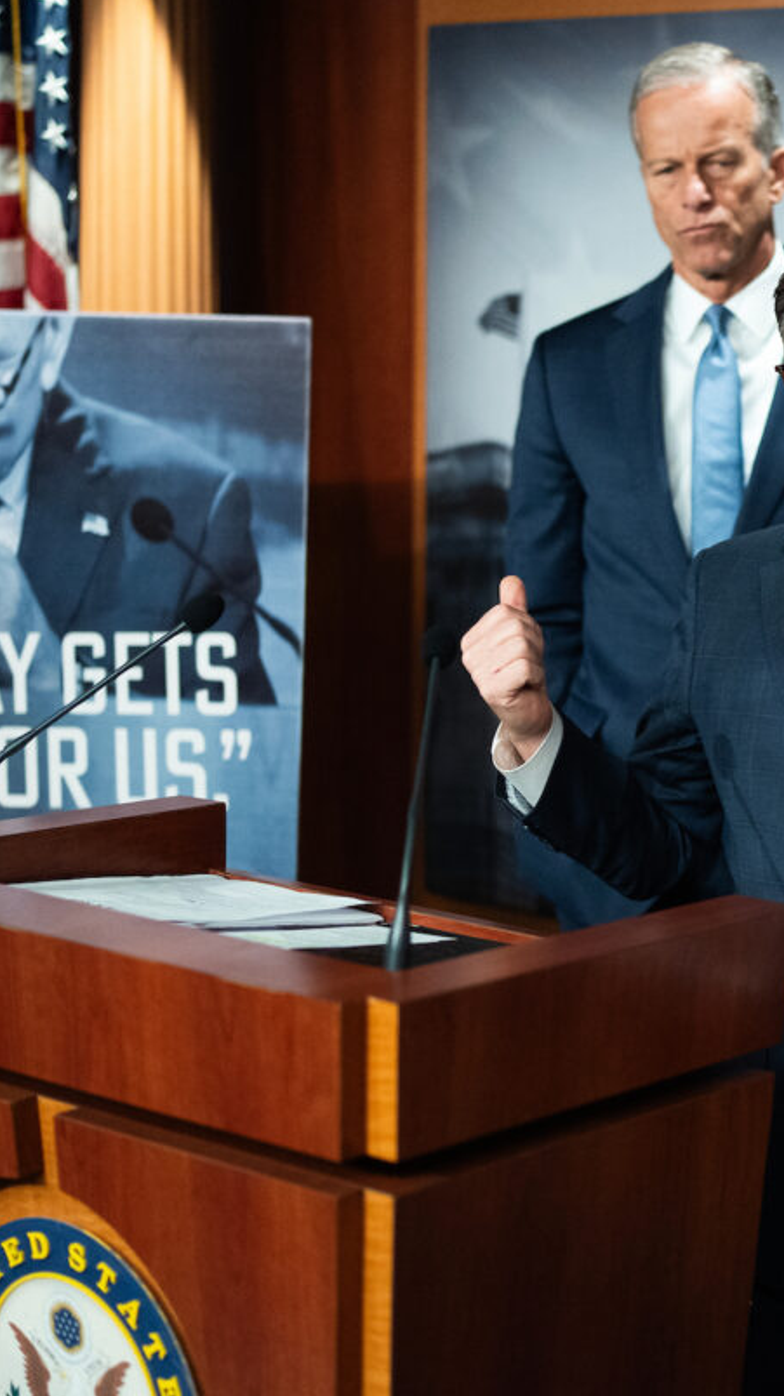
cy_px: 708
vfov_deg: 28.6
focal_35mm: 74
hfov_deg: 15.8
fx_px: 2738
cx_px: 890
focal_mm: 35
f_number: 1.4
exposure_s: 1/1000
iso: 2000
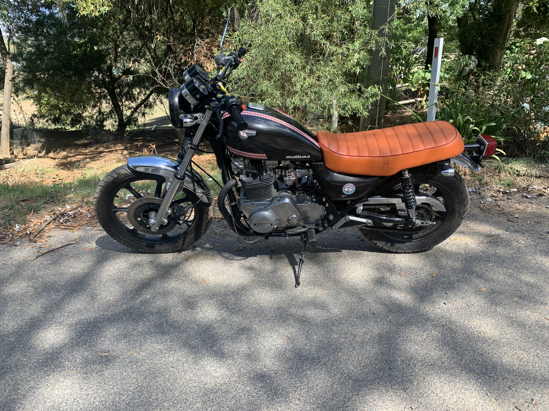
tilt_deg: -23.8
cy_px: 206
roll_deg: -0.6
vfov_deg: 53.1
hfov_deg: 67.3
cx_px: 274
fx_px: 412
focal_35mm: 26
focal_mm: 4.25
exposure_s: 1/490
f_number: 1.8
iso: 25
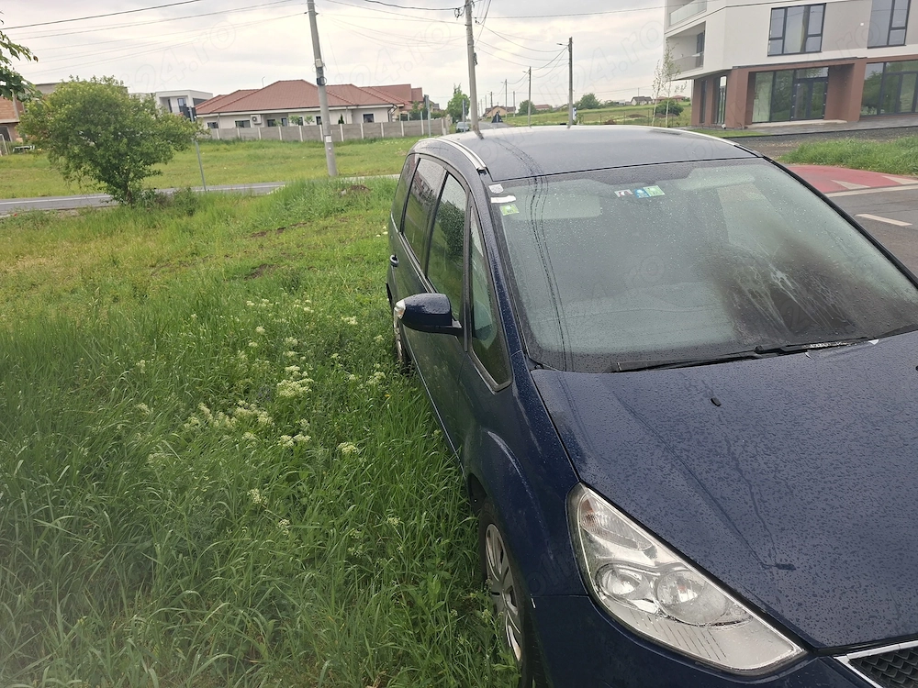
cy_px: 344
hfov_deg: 73.9
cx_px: 459
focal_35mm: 23
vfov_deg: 58.9
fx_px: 610
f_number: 1.8
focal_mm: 5.54
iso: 50
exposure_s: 1/1070
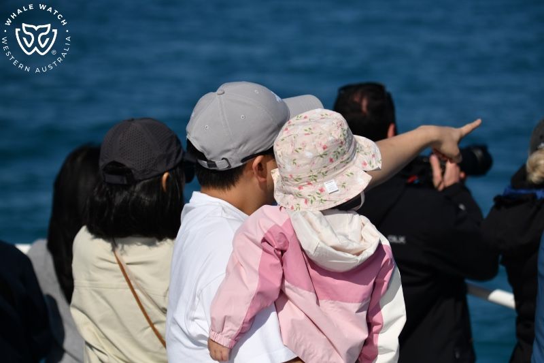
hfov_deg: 15.8
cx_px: 272
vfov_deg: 10.5
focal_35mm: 130
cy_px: 182
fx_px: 1964
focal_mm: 130
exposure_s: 1/8000
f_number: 5
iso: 400
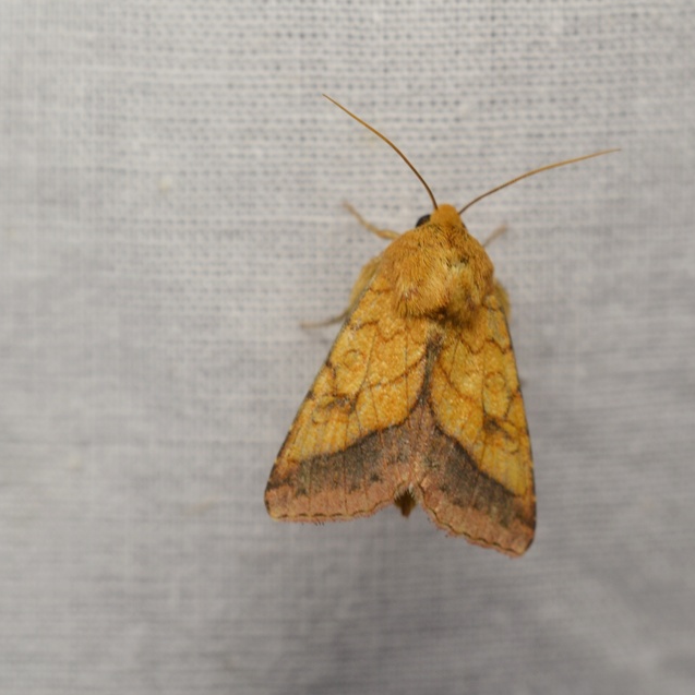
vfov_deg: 4.9
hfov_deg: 4.9
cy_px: 347
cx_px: 453
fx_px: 8078
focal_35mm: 356
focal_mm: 185
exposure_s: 1/125
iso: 400
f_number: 4.5
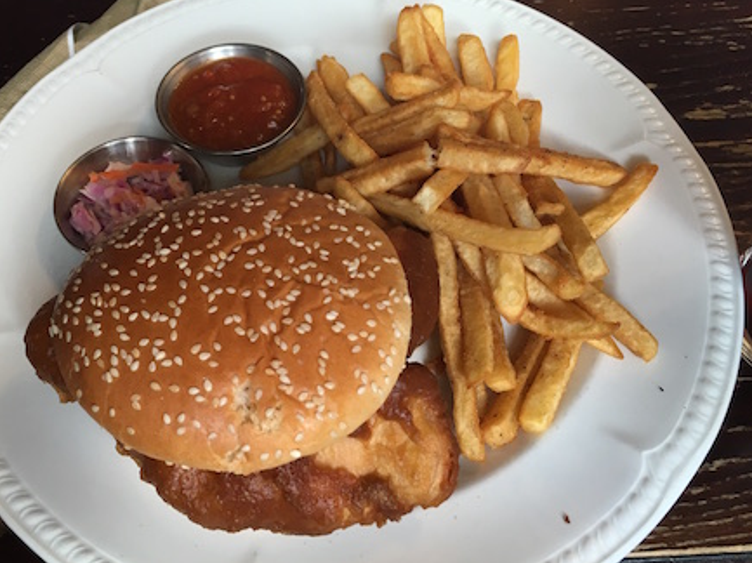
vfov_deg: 37.7
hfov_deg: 48.9
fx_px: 825
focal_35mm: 38
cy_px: 281
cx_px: 324
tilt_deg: -58.7
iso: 32
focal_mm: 4.15
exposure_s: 1/33
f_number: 2.2
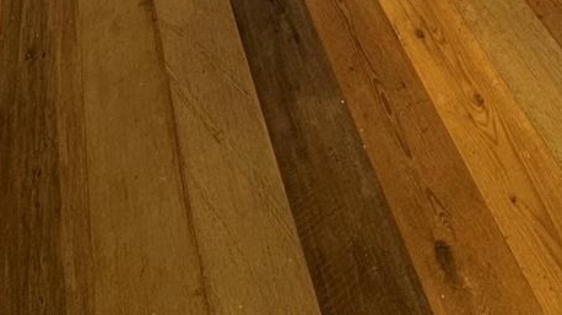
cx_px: 398
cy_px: -411
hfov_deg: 49.1
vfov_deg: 16.0
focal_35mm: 40
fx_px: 596
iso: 200
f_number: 2.2
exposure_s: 1/60
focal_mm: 2.22
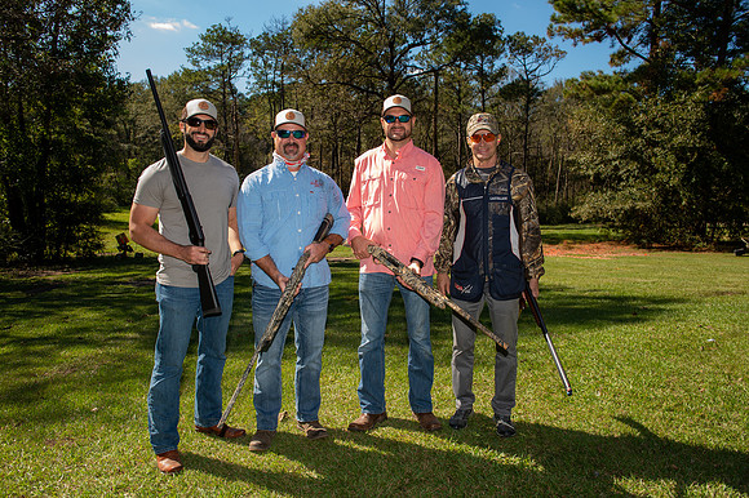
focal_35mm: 27
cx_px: 374
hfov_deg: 67.4
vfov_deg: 47.9
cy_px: 249
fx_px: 561
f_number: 6.3
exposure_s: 1/160
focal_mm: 27
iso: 125
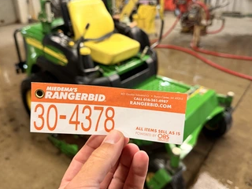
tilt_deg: -25.5
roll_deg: +2.5
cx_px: 117
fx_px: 218
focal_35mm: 30
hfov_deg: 59.9
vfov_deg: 46.8
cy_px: 87
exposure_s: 1/60
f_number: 1.78
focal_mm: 6.76
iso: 400
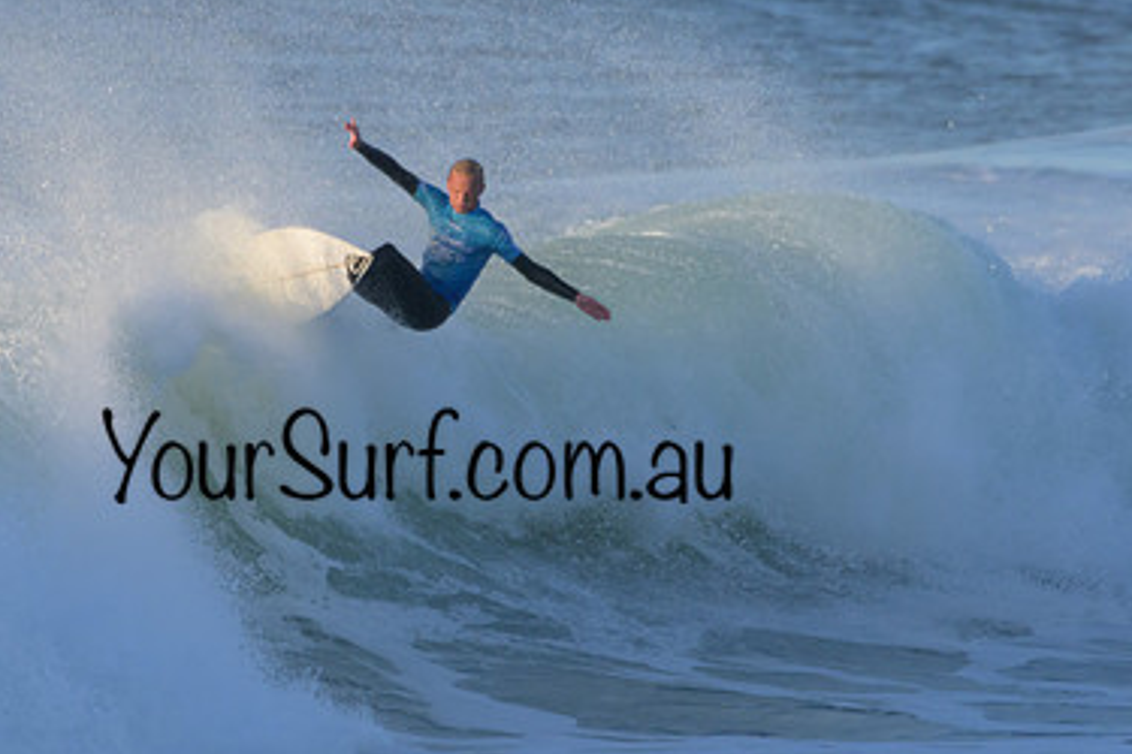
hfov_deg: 1.3
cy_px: 430
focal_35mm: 1547
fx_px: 48641
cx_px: 414
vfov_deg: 0.9
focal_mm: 1000
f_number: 11
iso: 2500
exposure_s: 1/1600
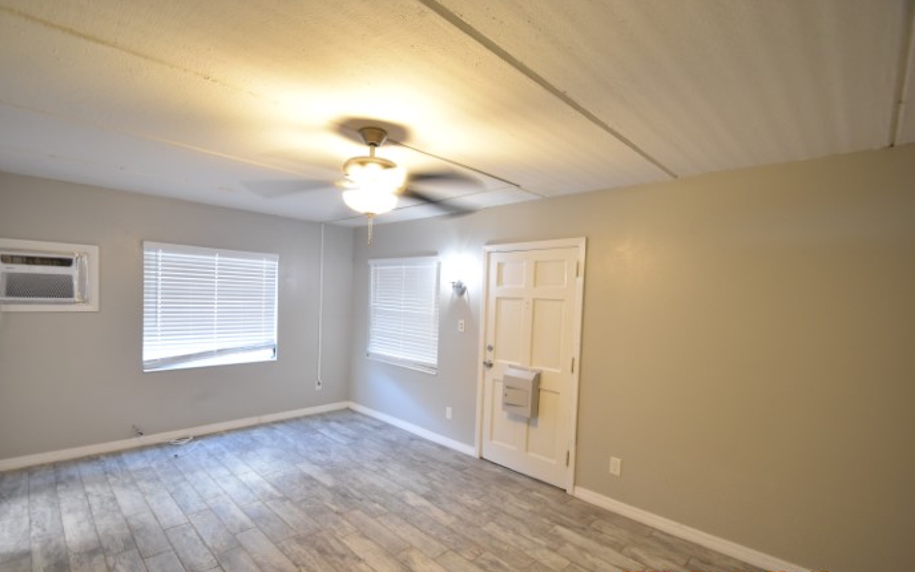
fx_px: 399
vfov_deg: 71.1
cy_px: 311
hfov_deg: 97.8
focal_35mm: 16
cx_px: 443
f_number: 3.5
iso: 800
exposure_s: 1/20
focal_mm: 10
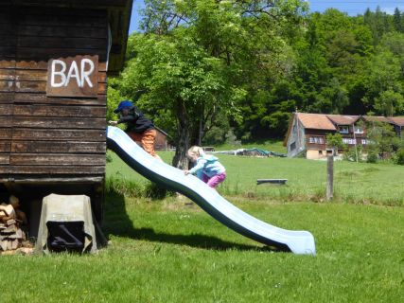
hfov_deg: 38.2
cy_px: 152
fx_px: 583
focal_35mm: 50
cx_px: 202
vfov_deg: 29.1
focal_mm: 9
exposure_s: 1/400
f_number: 4.1
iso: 100
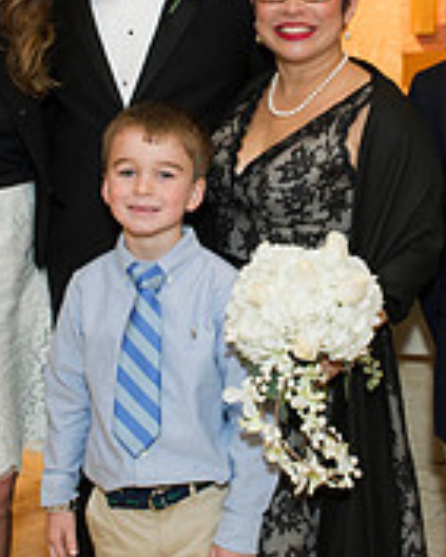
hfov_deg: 20.7
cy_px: 161
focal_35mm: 74
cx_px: 218
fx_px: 1220
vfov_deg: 25.5
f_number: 5.6
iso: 1600
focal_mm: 24
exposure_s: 1/160
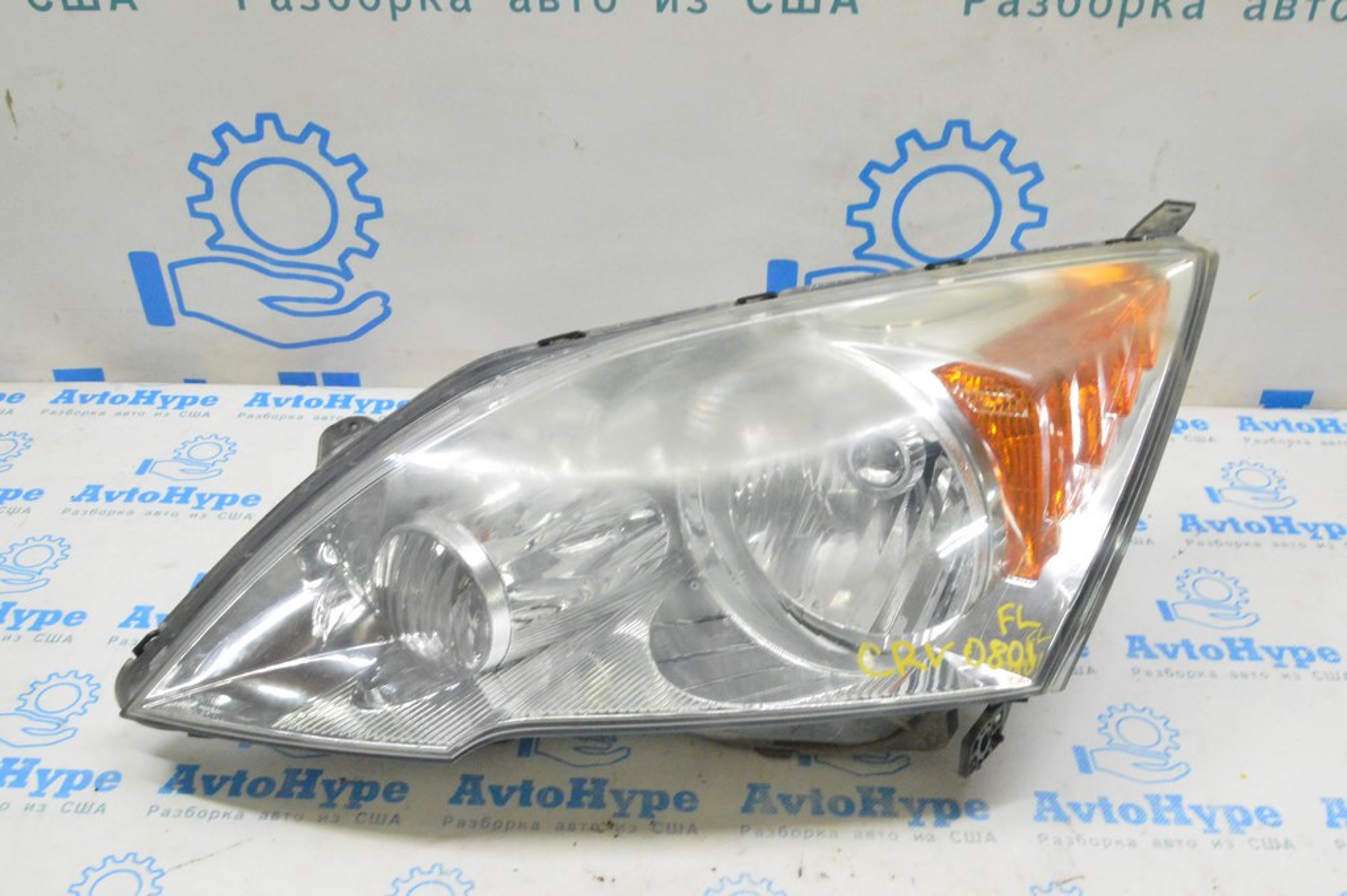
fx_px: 1290
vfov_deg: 38.3
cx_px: 674
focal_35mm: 34
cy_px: 448
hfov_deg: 55.1
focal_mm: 23
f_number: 20
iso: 6400
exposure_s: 1/15
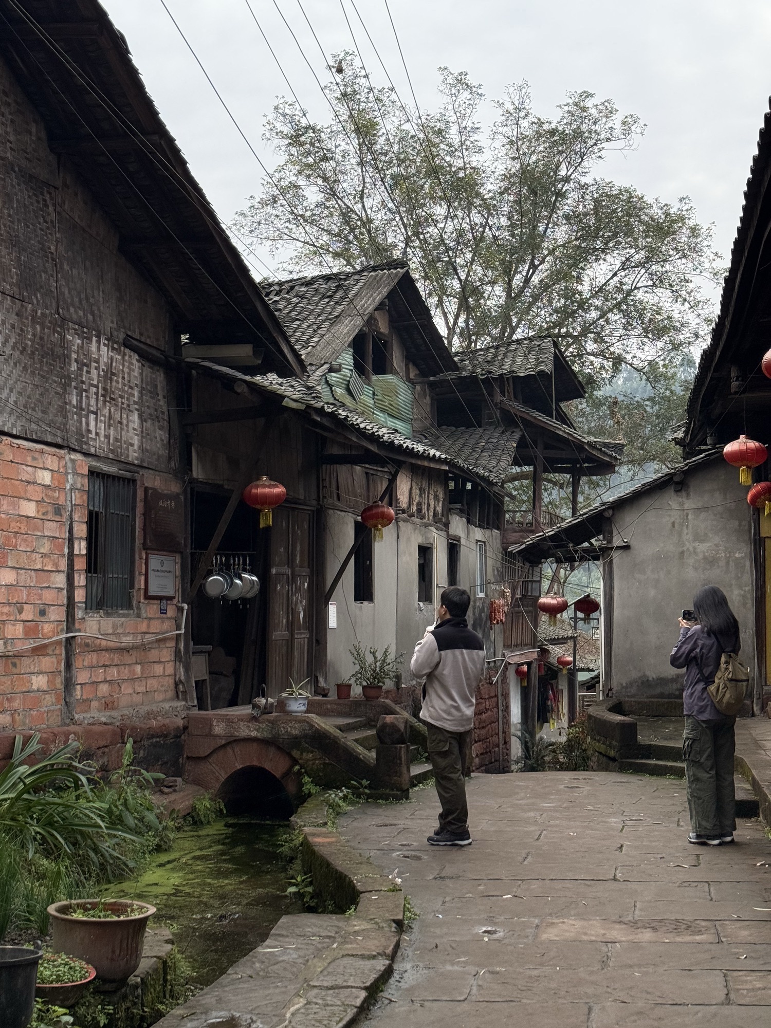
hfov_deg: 30.3
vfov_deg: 39.7
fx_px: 1425
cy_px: 514
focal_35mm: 48
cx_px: 386
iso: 64
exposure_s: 1/2342
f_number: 1.78
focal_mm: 6.76
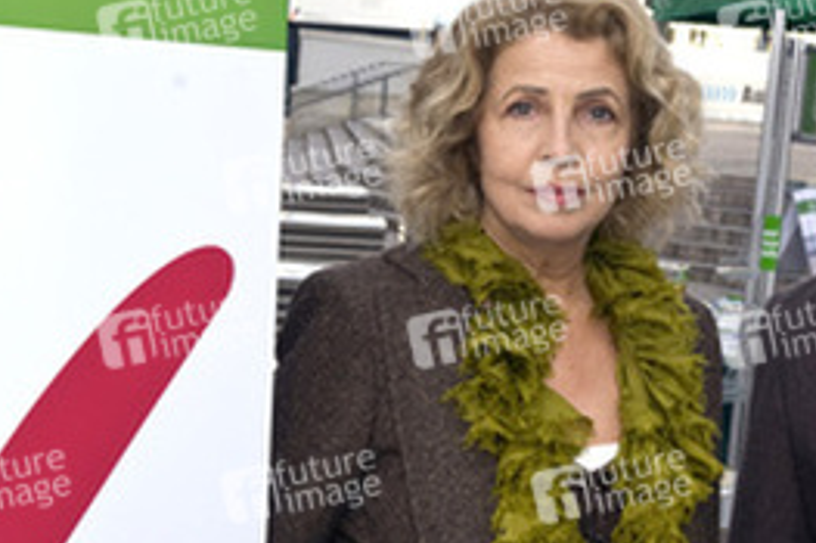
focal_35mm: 77
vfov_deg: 17.5
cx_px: 527
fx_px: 1744
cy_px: 99
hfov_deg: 26.2
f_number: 7.1
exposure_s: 1/320
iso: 400
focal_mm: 45
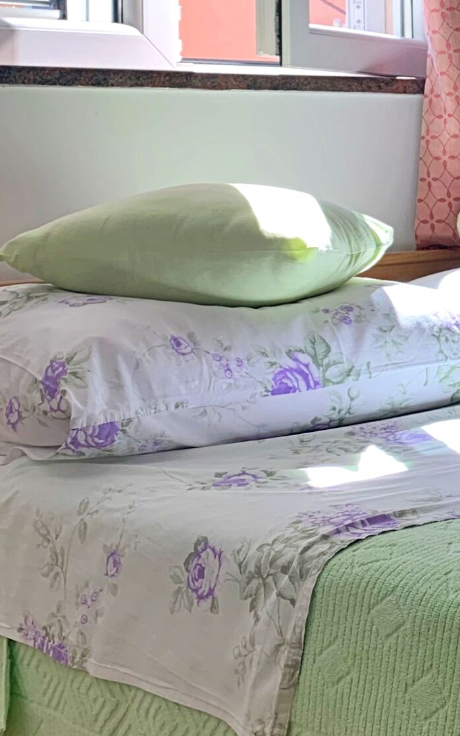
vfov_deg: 29.0
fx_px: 1384
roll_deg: -3.0
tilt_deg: +0.5
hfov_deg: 16.3
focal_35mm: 69
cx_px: 785
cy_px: 131
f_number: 1.8
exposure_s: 1/122
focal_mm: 4.25
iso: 25
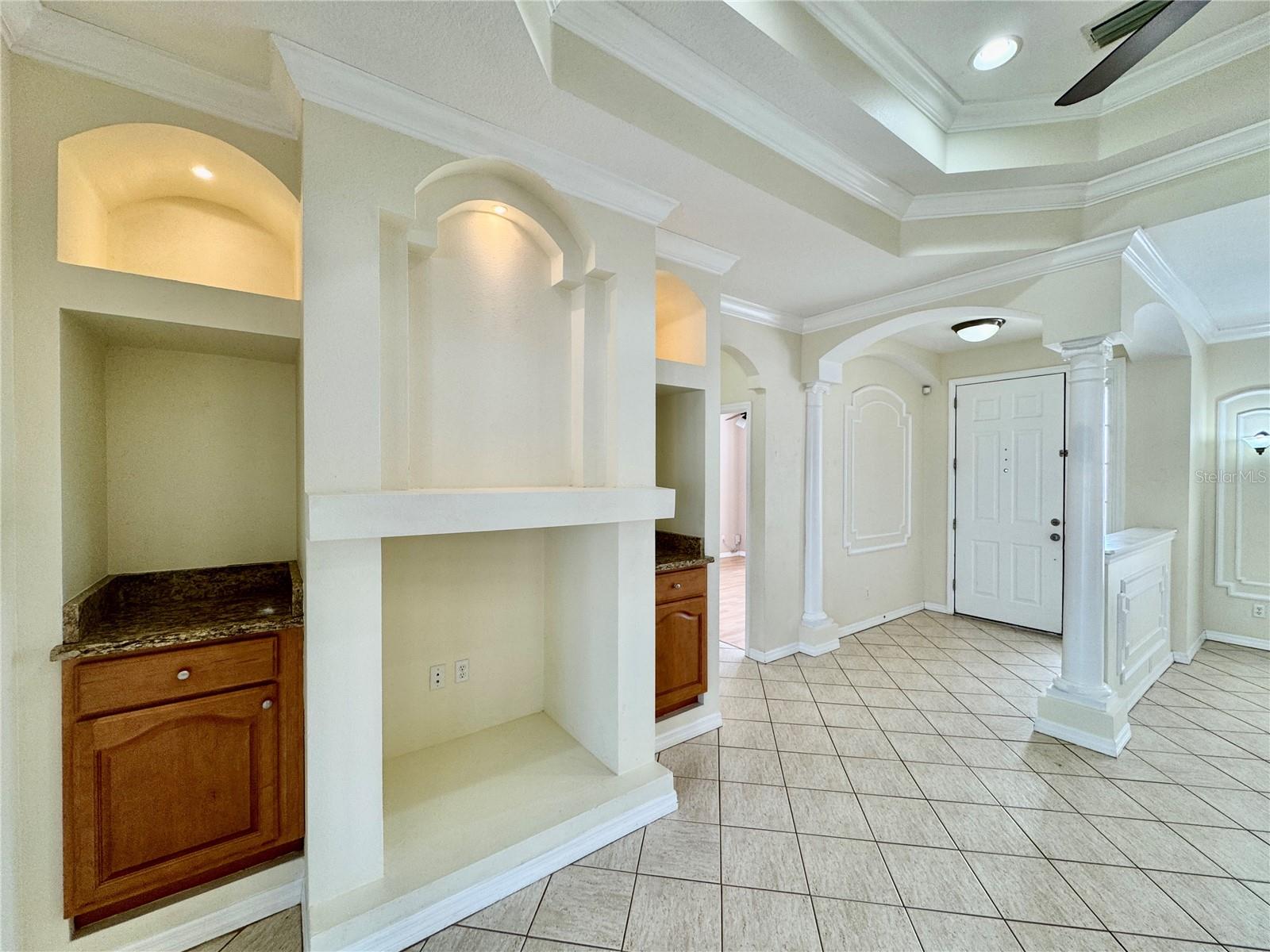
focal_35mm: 14
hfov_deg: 102.1
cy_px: 476
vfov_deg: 85.7
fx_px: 514
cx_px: 635
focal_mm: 2.22
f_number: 2.2
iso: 80
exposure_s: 1/120
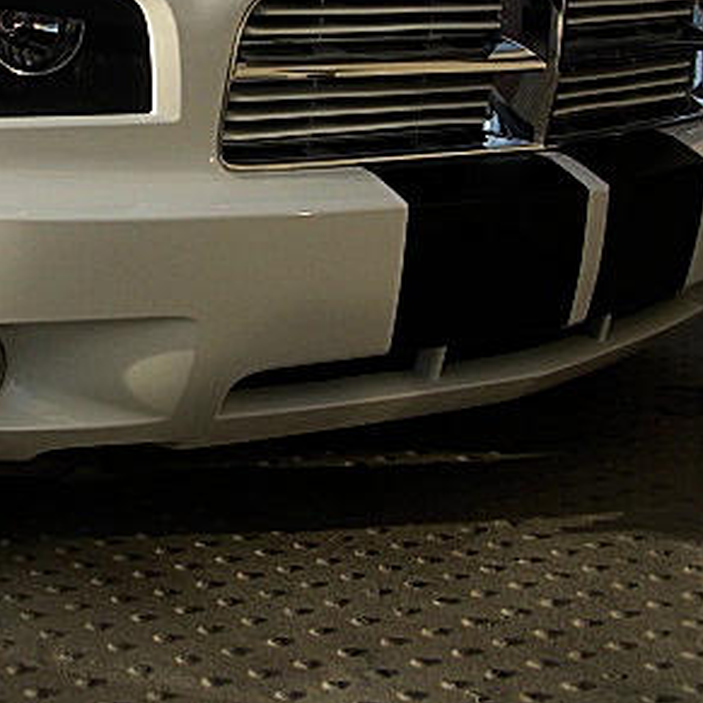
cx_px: 75
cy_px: 126
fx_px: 1608
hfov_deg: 24.0
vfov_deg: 24.2
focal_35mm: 70
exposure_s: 1/640
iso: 50
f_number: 2.8
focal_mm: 6.3
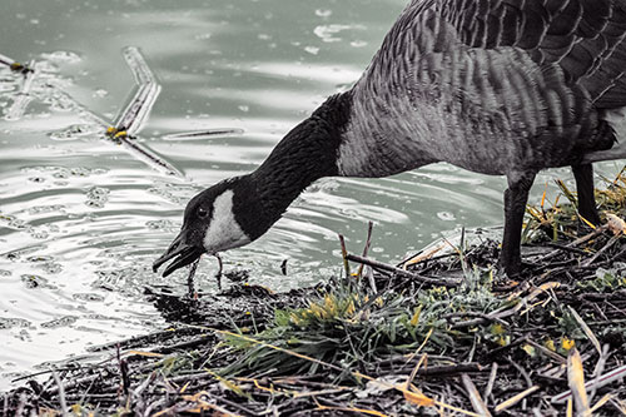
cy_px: 208
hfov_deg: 4.7
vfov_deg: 3.1
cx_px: 313
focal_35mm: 440
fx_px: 7648
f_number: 11
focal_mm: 440
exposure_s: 1/1600
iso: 5000
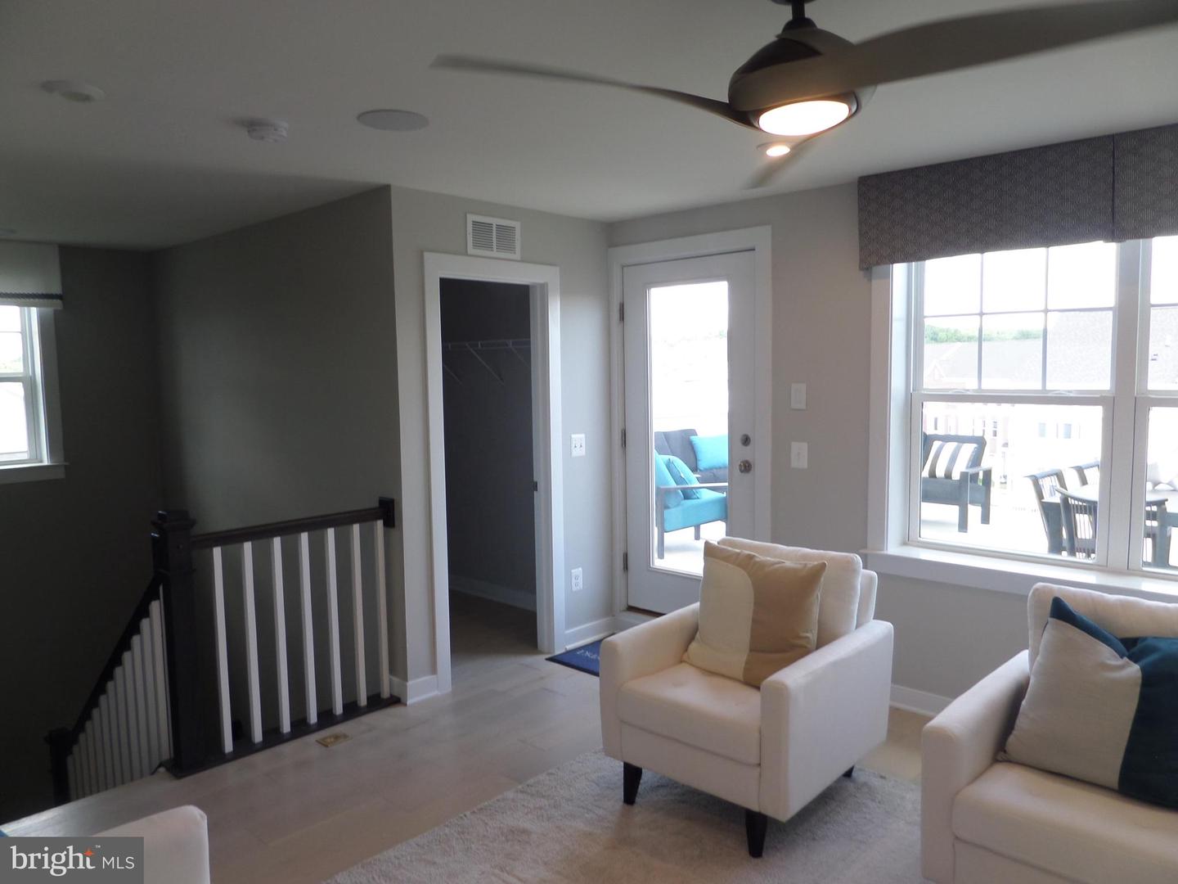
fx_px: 817
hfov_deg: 71.6
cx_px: 589
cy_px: 442
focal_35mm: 24
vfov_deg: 56.8
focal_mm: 4
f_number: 3.2
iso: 100
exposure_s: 1/60
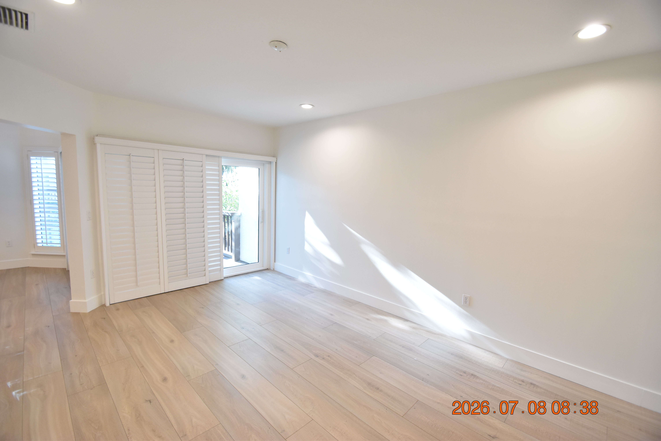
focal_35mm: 15
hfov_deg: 100.4
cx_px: 330
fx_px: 275
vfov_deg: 77.3
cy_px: 220
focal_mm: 10
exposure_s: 1/60
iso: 800
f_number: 3.5
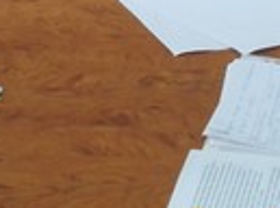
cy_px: -114
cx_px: 37
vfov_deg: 9.7
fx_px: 1186
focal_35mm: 147
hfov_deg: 13.4
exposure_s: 1/50
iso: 140
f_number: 2
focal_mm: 3.68
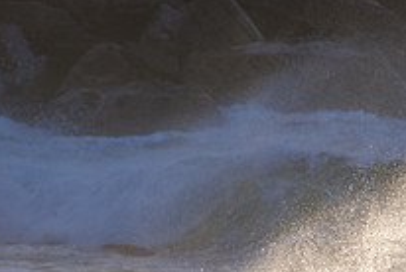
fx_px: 25422
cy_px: 374
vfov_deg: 0.6
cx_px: 392
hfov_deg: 0.9
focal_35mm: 2251
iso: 800
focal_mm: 800
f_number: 11
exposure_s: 1/1250
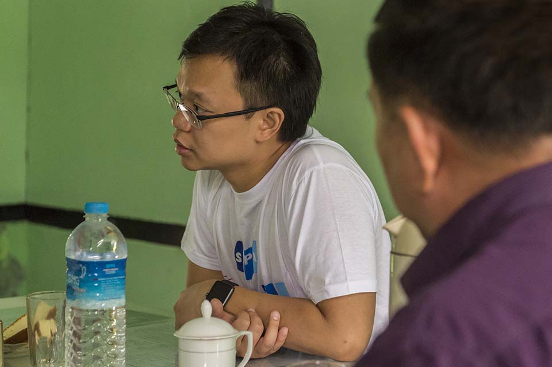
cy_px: 184
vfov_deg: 21.9
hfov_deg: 32.4
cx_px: 276
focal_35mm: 62
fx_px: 950
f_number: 4.5
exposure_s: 1/640
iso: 8000
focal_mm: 62
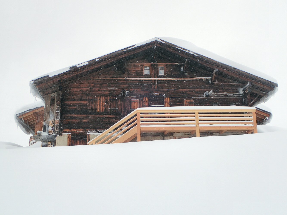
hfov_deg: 43.8
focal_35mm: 43
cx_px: 144
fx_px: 357
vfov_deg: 33.6
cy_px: 108
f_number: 4
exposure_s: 1/500
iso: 100
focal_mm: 7.86
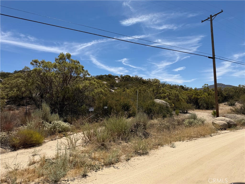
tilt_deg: +4.5
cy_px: 92
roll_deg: +1.4
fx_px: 170
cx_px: 122
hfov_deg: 71.6
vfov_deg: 56.8
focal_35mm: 24
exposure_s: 1/7353
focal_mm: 6.76
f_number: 1.78
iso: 80
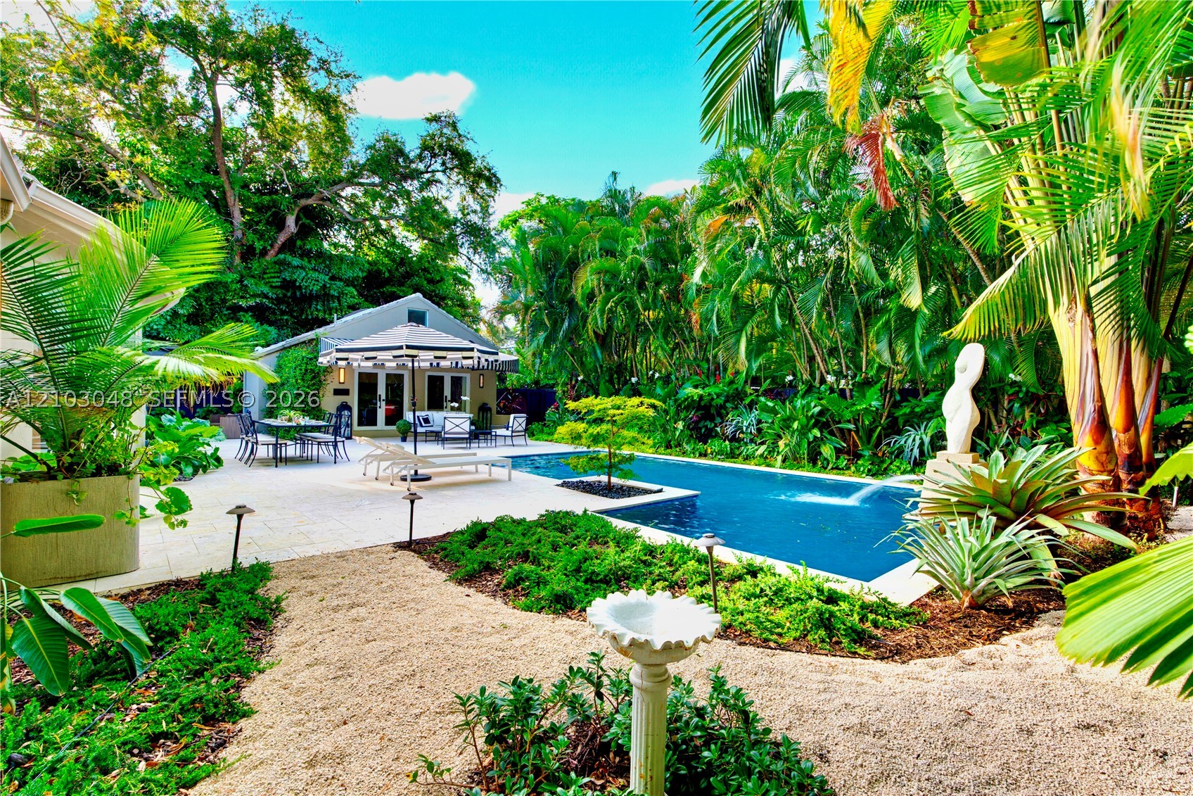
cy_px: 398
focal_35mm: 16
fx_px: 530
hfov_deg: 96.7
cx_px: 596
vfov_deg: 73.8
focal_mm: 16
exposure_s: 1/10
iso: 100
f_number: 8
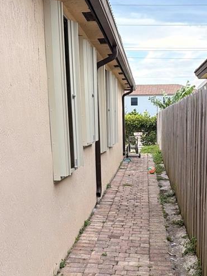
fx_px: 463
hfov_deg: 25.1
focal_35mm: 58
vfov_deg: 32.0
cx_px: 140
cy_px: 236
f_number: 1.78
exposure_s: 1/622
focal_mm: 6.76
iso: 100
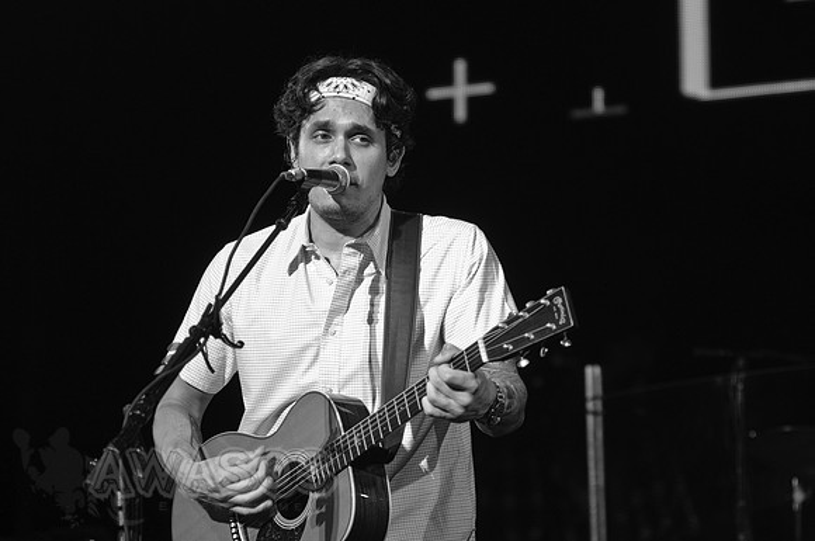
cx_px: 408
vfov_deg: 11.4
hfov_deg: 17.1
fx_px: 2713
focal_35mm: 120
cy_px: 270
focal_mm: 80
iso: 400
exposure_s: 1/320
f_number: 2.8
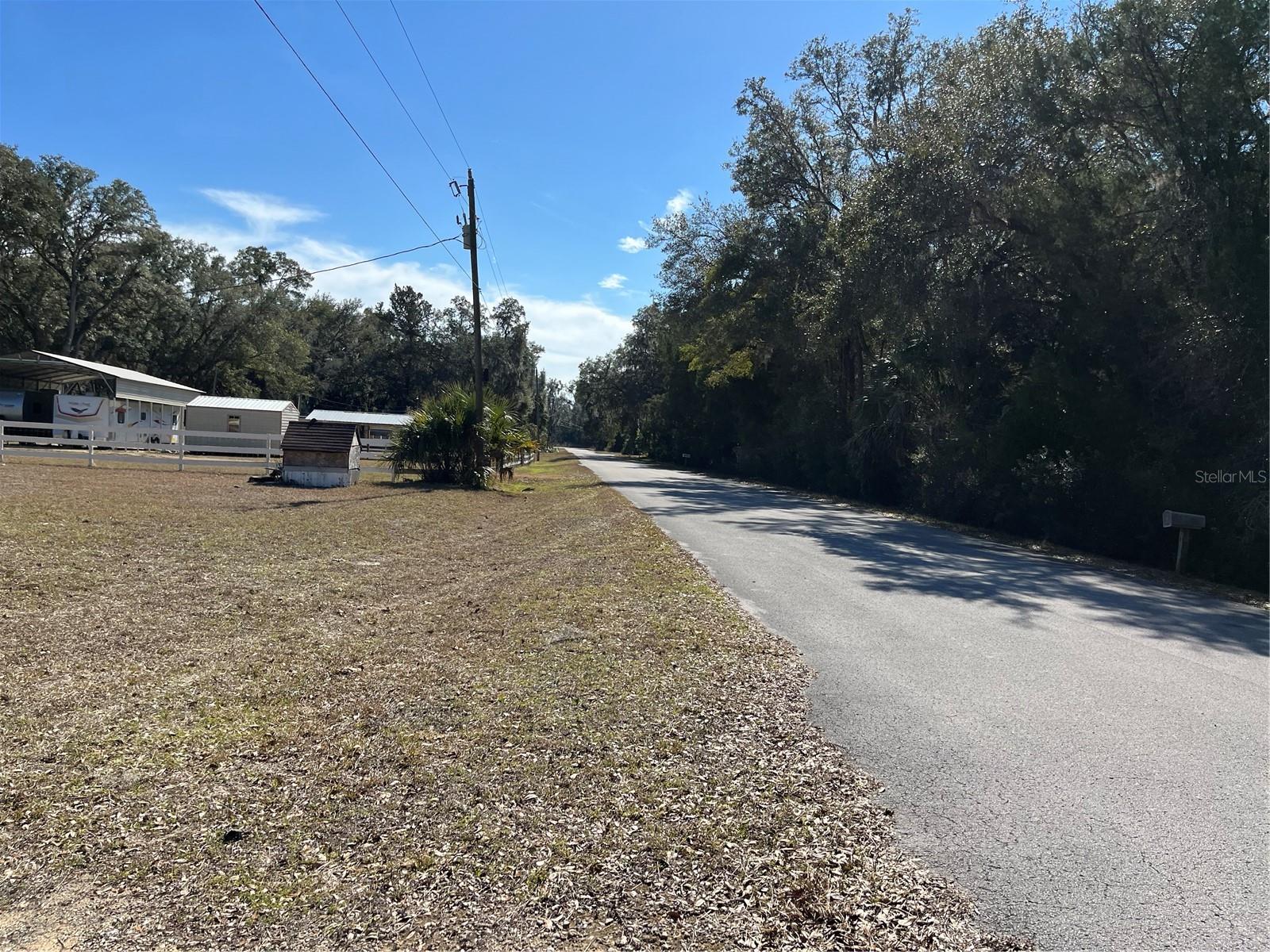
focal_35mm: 26
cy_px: 476
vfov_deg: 53.1
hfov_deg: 67.3
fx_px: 954
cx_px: 635
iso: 50
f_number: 1.6
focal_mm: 5.1
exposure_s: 1/4016
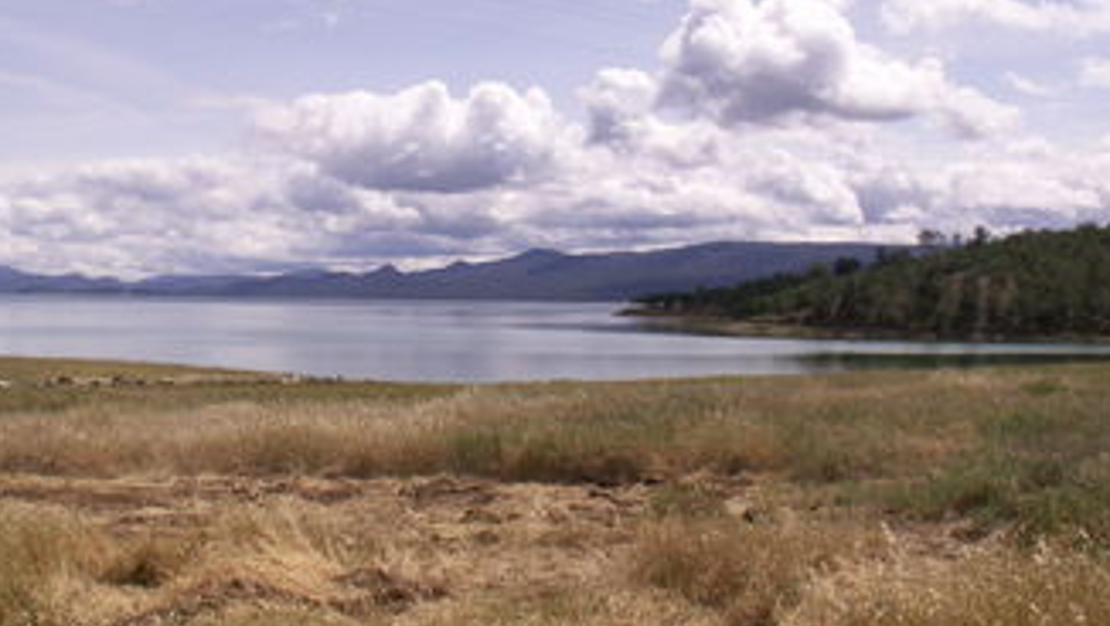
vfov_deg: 27.8
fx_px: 1267
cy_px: 269
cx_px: 501
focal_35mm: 43
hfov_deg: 47.3
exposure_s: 1/320
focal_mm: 5.86
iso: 50
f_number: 8
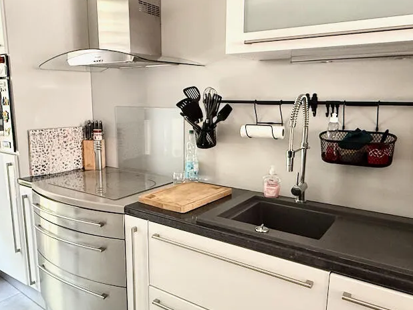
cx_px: 197
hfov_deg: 61.7
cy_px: 167
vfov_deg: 48.2
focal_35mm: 29
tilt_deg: -11.5
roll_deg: -0.6
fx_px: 346
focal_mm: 2.22
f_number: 2.2
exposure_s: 1/71
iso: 320
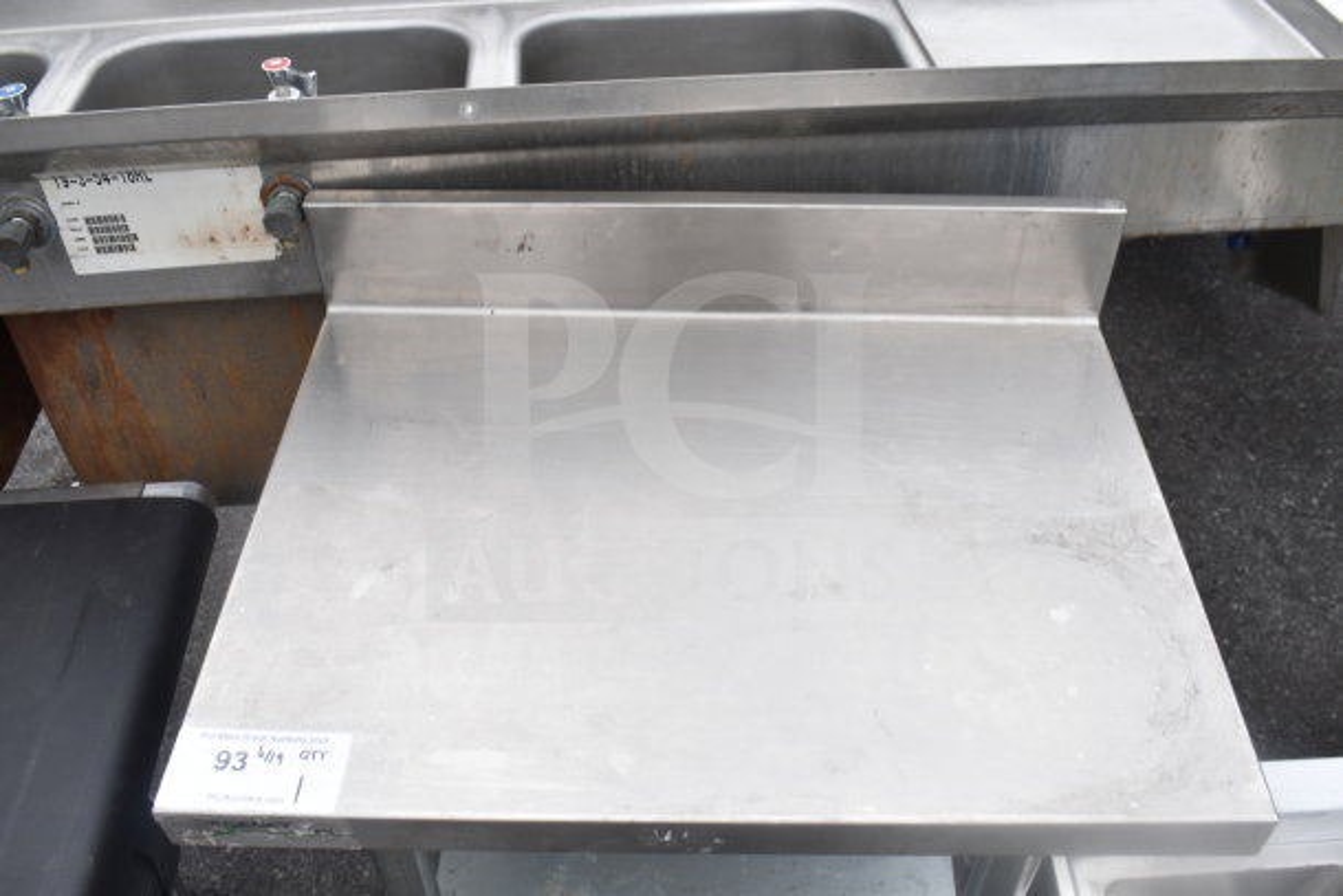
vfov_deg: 40.0
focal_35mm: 33
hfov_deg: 57.2
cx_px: 672
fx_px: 1231
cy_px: 448
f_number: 6.3
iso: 200
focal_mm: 22
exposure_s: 1/160
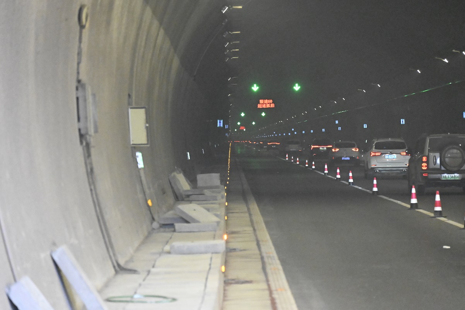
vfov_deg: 6.9
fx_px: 2582
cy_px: 155
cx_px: 232
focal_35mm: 200
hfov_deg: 10.3
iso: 32000
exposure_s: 1/400
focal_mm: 200
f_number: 6.3
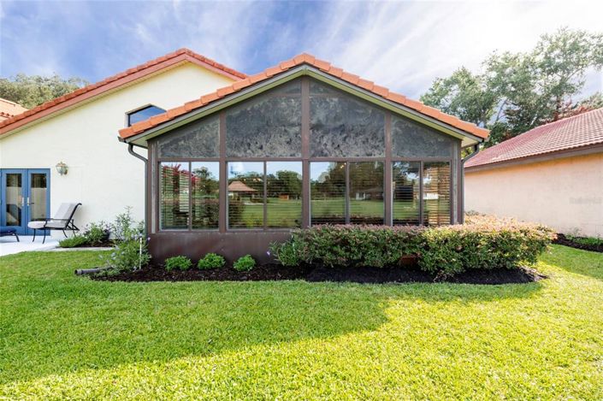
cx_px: 302
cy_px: 200
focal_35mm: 15
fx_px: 251
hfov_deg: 100.4
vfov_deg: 77.2
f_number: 8
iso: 200
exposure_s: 1/125
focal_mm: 10
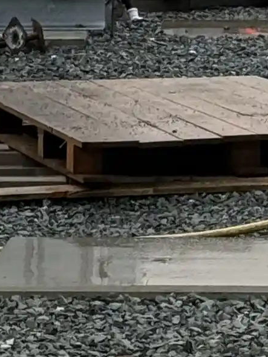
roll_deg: +0.2
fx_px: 3383
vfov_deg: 5.9
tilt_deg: +1.0
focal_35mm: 328
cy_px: -339
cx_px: 327
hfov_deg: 4.5
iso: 64
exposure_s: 1/368
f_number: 1.78
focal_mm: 6.76
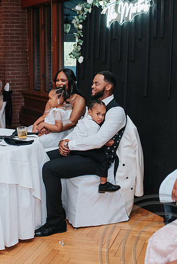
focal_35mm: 64
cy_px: 107
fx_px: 469
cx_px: 80
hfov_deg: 21.4
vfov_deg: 31.4
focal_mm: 35
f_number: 3.2
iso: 1000
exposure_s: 1/200
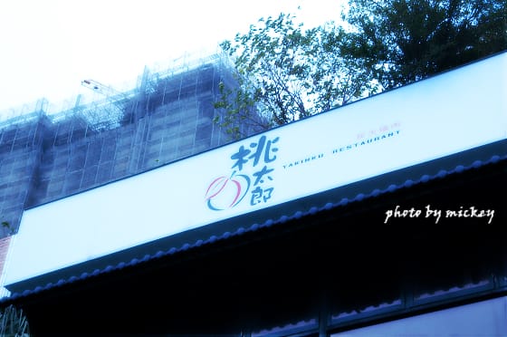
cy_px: 168
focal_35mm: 72
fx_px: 1013
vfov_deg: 18.9
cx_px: 254
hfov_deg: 28.1
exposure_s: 1/2500
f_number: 4
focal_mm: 48
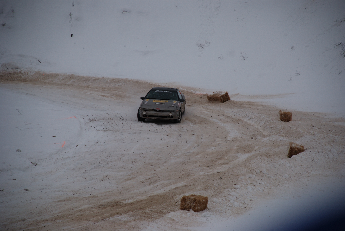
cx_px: 172
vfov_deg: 6.8
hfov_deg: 10.1
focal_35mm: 202
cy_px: 116
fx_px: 1943
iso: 200
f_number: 5.6
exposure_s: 1/640
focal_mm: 135
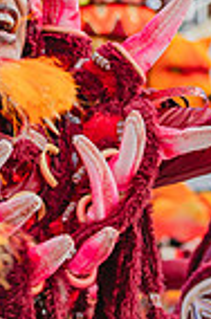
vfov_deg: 8.3
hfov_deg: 5.5
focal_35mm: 248
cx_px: -57
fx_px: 2191
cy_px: -22
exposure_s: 1/1600
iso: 640
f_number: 5.6
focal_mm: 78
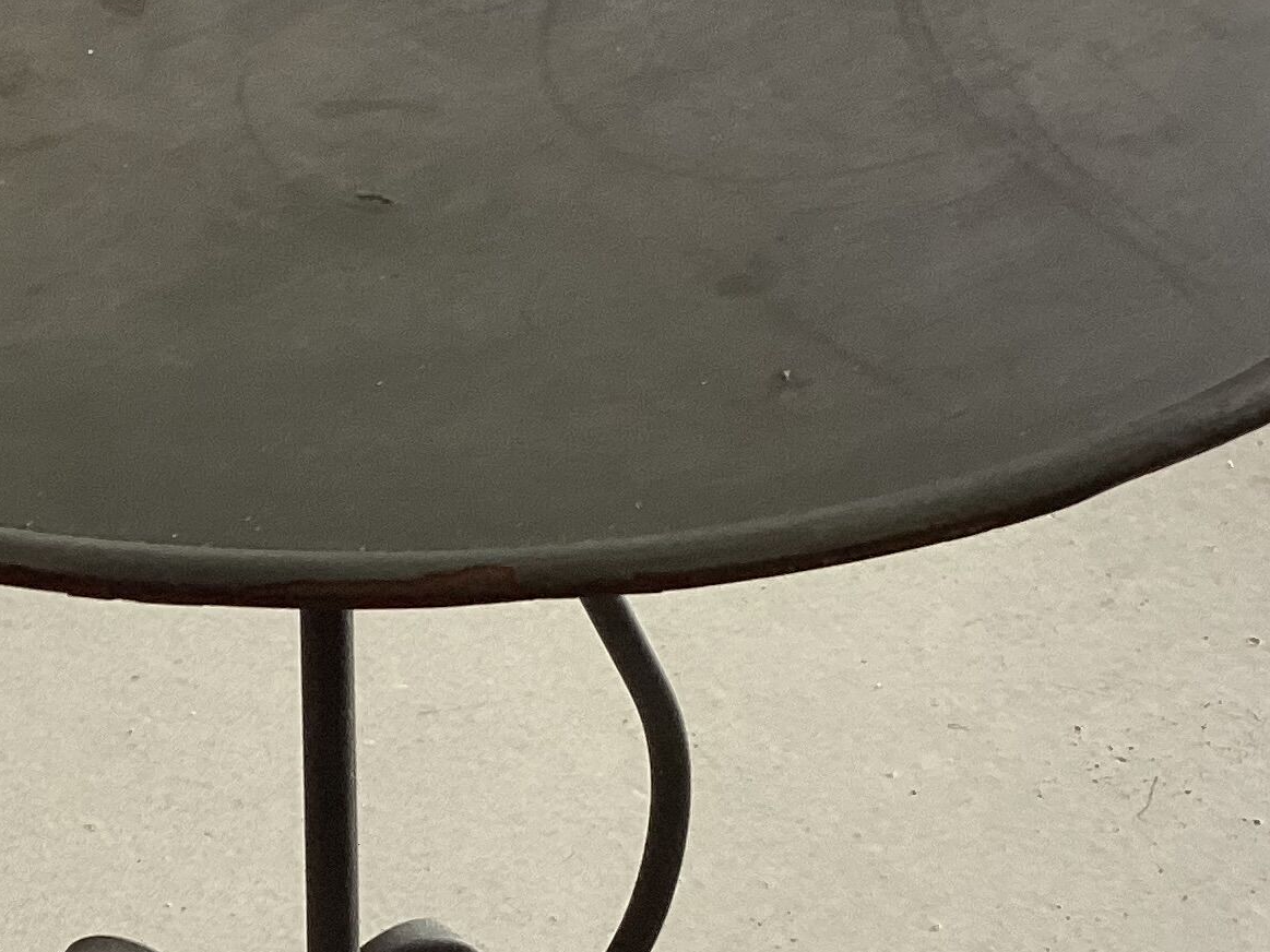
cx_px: 328
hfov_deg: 22.3
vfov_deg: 16.9
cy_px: 715
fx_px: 3192
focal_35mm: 87
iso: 100
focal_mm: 3.3
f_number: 2.4
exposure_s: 1/60
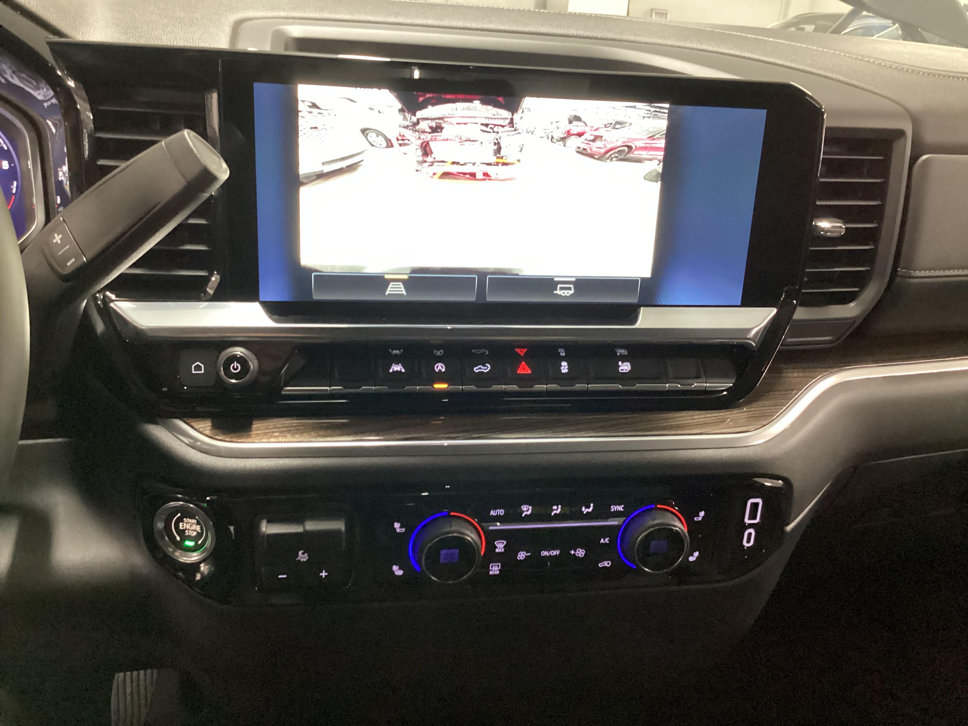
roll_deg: -4.8
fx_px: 867
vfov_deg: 45.4
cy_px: 363
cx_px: 484
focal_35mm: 31
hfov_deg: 58.4
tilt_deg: -24.2
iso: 800
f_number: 2.4
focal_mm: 3.3
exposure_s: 1/15
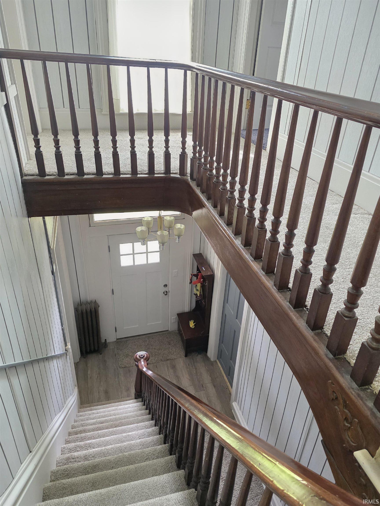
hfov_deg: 58.9
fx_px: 337
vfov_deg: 73.9
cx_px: 190
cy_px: 253
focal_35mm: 23
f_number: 1.7
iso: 800
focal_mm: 6.3
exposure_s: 1/120
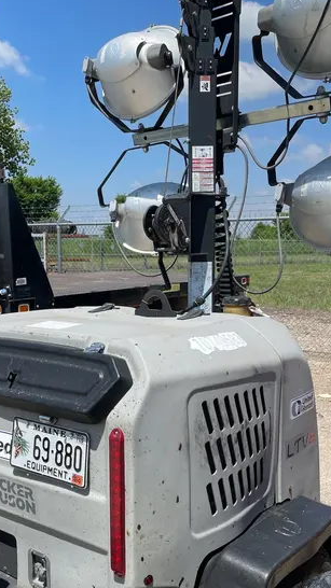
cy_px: 354
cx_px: 147
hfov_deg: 31.2
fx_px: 593
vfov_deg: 52.4
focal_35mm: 38
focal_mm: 4.2
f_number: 1.6
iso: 50
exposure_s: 1/5556
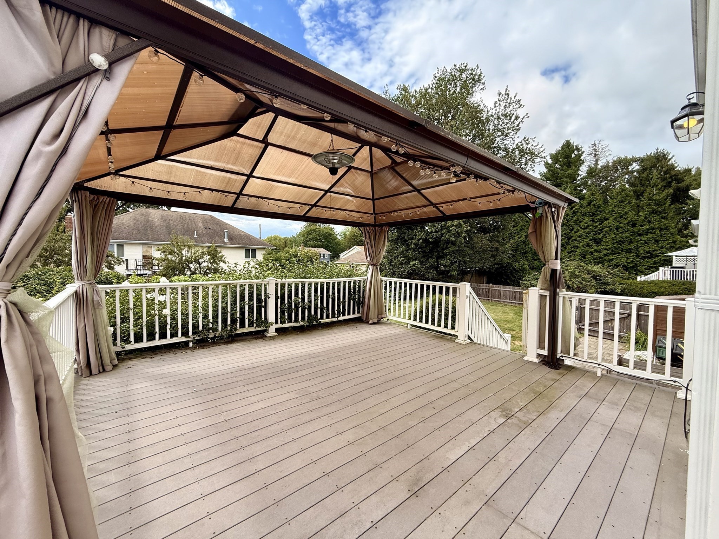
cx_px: 360
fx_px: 291
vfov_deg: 85.7
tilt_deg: -1.5
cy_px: 270
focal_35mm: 14
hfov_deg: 102.1
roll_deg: -0.7
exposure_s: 1/809
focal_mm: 2.22
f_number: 2.2
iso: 50
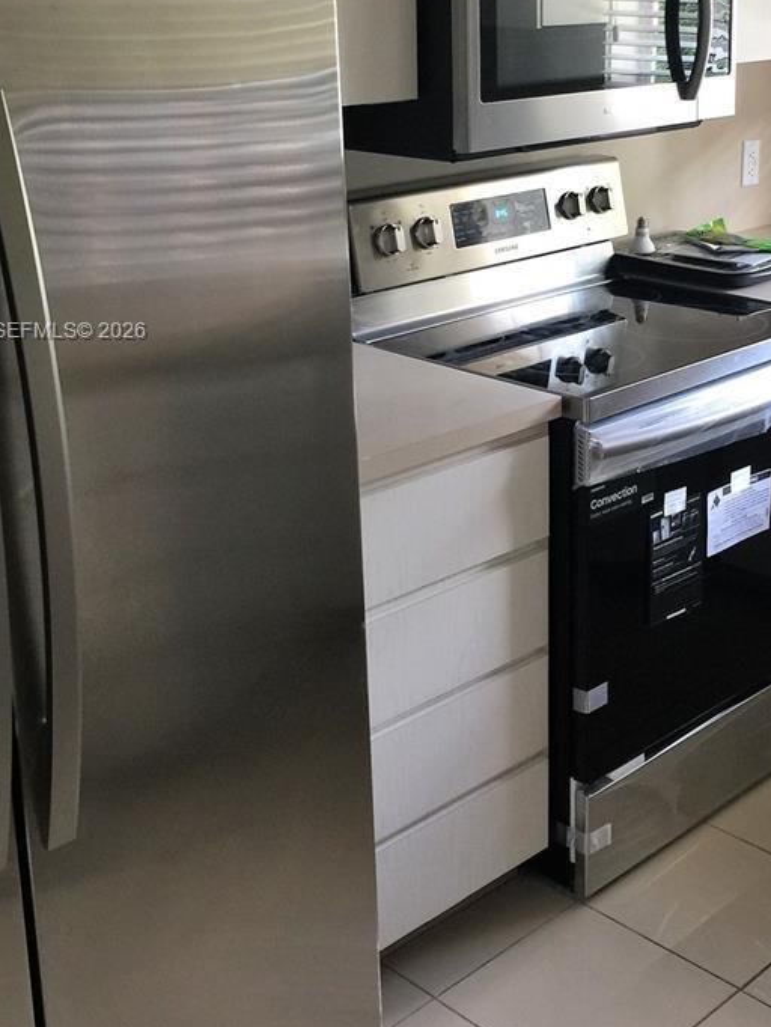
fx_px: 1514
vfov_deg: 37.0
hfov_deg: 28.3
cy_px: 333
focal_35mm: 51
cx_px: 545
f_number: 2.2
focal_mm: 4.15
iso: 50
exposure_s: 1/15
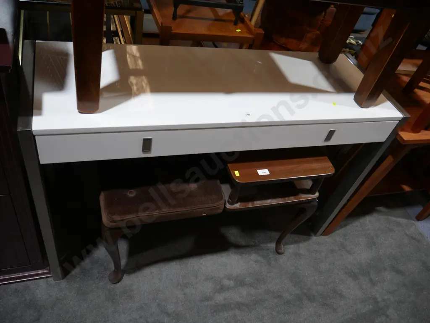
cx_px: 215
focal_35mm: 28
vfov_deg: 49.8
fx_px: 348
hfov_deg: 63.4
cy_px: 162
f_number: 3.5
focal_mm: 14
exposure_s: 1/60
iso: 200
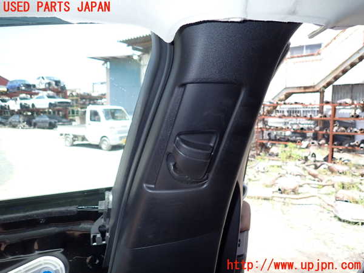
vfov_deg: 54.9
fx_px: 263
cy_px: 136
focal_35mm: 25
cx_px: 182
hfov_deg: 69.4
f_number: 5.6
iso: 200
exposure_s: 1/125
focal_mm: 4.5
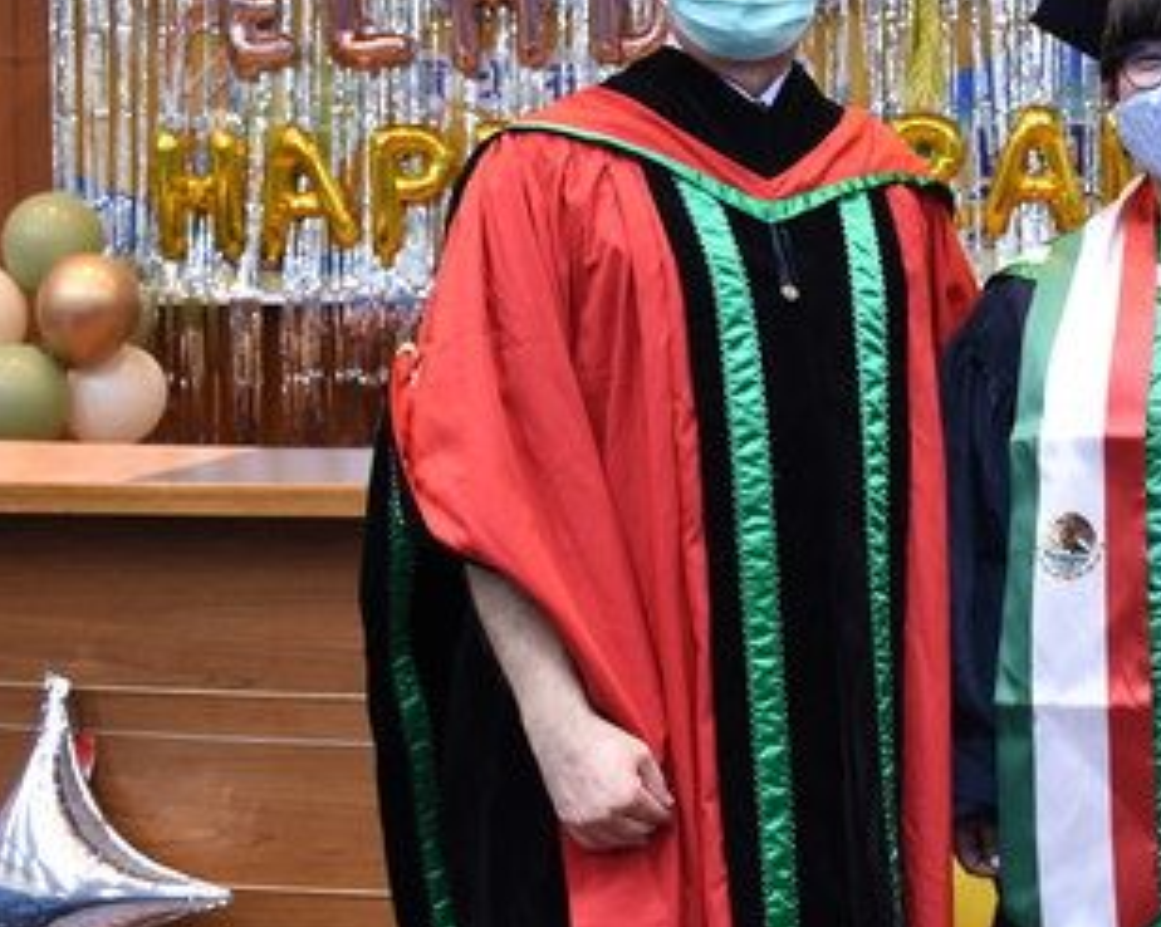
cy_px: 273
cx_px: 1071
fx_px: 2198
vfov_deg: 23.7
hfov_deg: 28.3
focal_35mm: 64
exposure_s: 1/60
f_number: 3.8
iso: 1000
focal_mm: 20
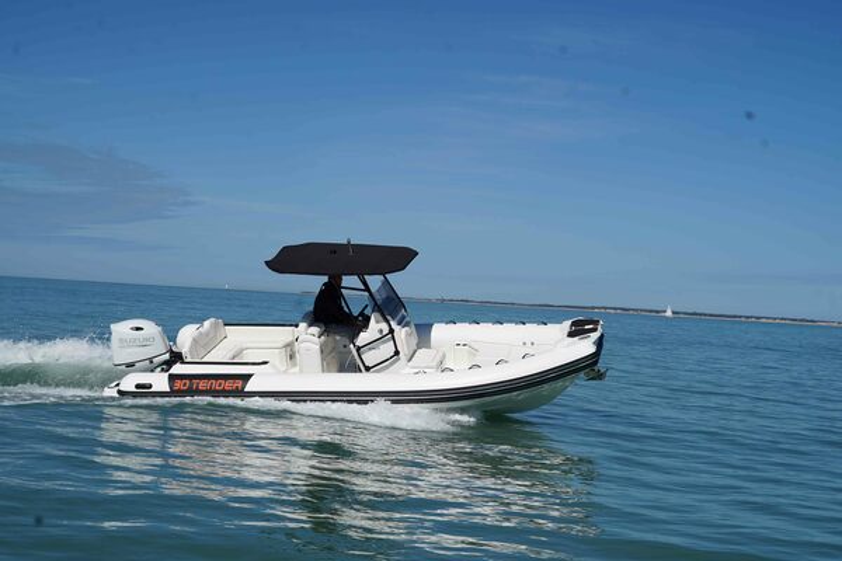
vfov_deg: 27.0
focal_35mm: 50
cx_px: 421
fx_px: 1169
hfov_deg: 39.6
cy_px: 280
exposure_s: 1/640
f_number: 8
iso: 100
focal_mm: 50
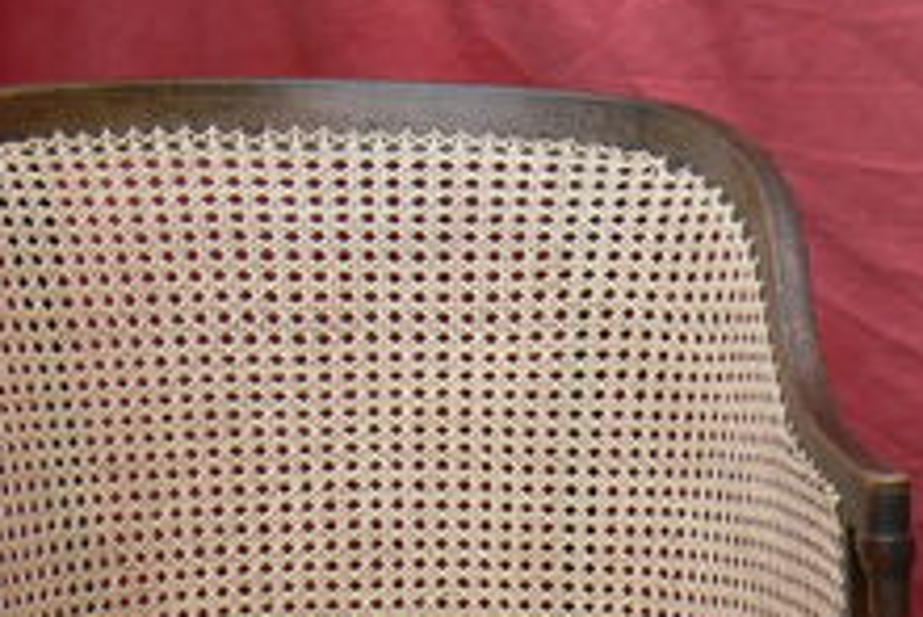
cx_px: 944
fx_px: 3566
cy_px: 785
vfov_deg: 9.7
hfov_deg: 14.5
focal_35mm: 139
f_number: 4
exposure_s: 1/80
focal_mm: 10.5
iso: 80
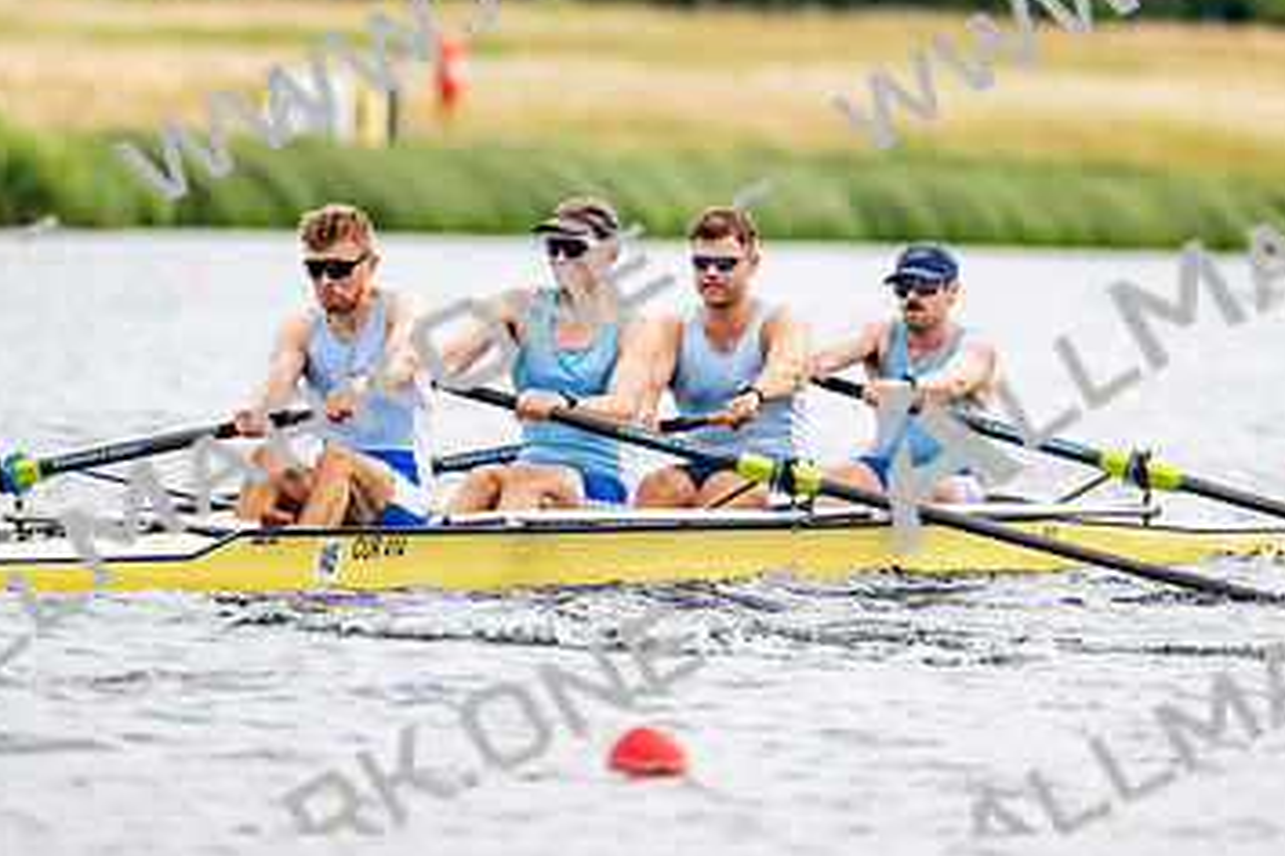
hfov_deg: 3.1
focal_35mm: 655
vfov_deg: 2.1
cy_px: 212
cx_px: 566
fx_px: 23378
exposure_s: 1/2500
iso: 360
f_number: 4.5
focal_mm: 400
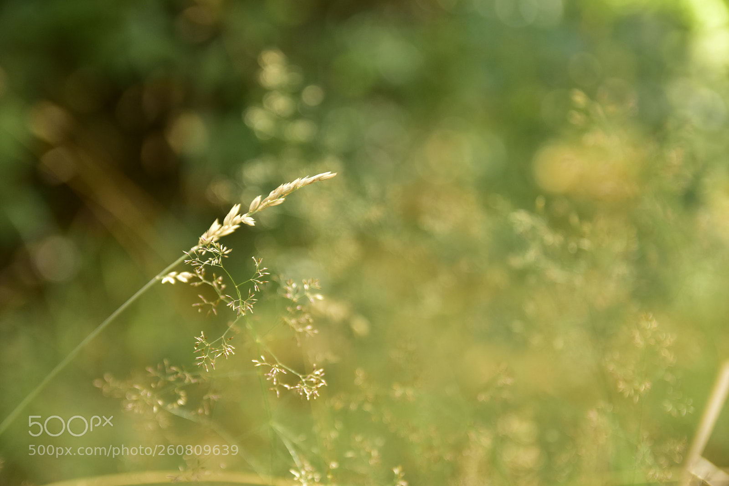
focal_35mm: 75
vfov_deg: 18.2
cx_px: 364
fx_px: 1518
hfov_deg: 27.0
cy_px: 243
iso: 400
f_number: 2.8
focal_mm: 50
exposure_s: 1/320
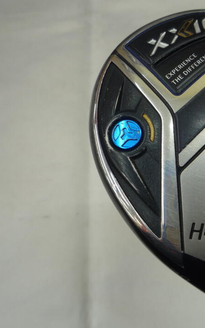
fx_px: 384
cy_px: 163
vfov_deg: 46.2
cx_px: 187
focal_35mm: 43
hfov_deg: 28.6
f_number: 3.3
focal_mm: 5.2
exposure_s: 1/40
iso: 100
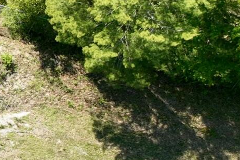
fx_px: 1080
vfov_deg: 8.3
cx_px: -441
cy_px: 248
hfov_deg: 10.0
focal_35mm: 162
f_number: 2.8
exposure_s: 1/120
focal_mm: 12.29
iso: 250
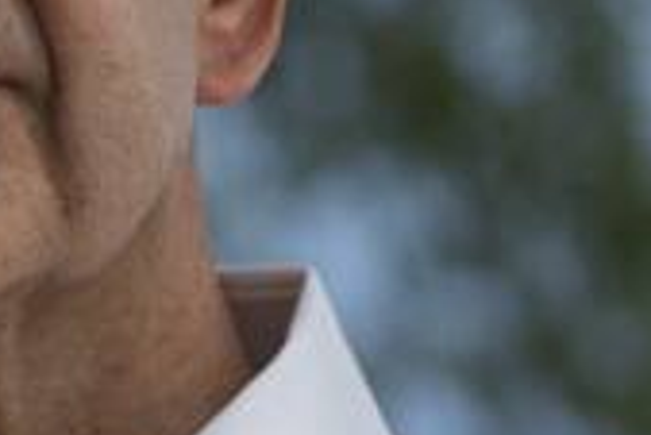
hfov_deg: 3.4
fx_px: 11076
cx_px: -200
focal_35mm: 612
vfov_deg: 2.3
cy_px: 11
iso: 250
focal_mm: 140
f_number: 5.6
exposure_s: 1/800
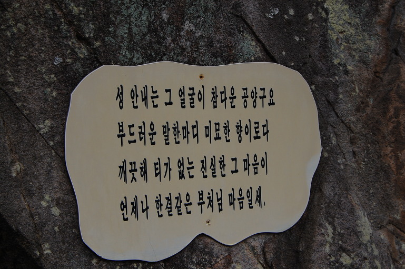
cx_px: 202
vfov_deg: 17.5
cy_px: 134
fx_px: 877
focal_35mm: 78
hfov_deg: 26.0
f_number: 10
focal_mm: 52
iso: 200
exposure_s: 1/400
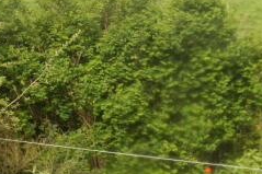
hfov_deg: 11.4
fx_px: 1309
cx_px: 130
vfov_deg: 7.6
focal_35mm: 180
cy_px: 92
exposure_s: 1/200
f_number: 4.8
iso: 125
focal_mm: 12.6
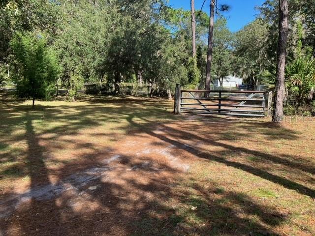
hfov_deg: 63.4
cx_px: 158
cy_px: 118
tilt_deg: -7.8
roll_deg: -1.5
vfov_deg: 49.7
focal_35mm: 28
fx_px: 255
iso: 32
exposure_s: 1/540
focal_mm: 3.99
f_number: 1.8
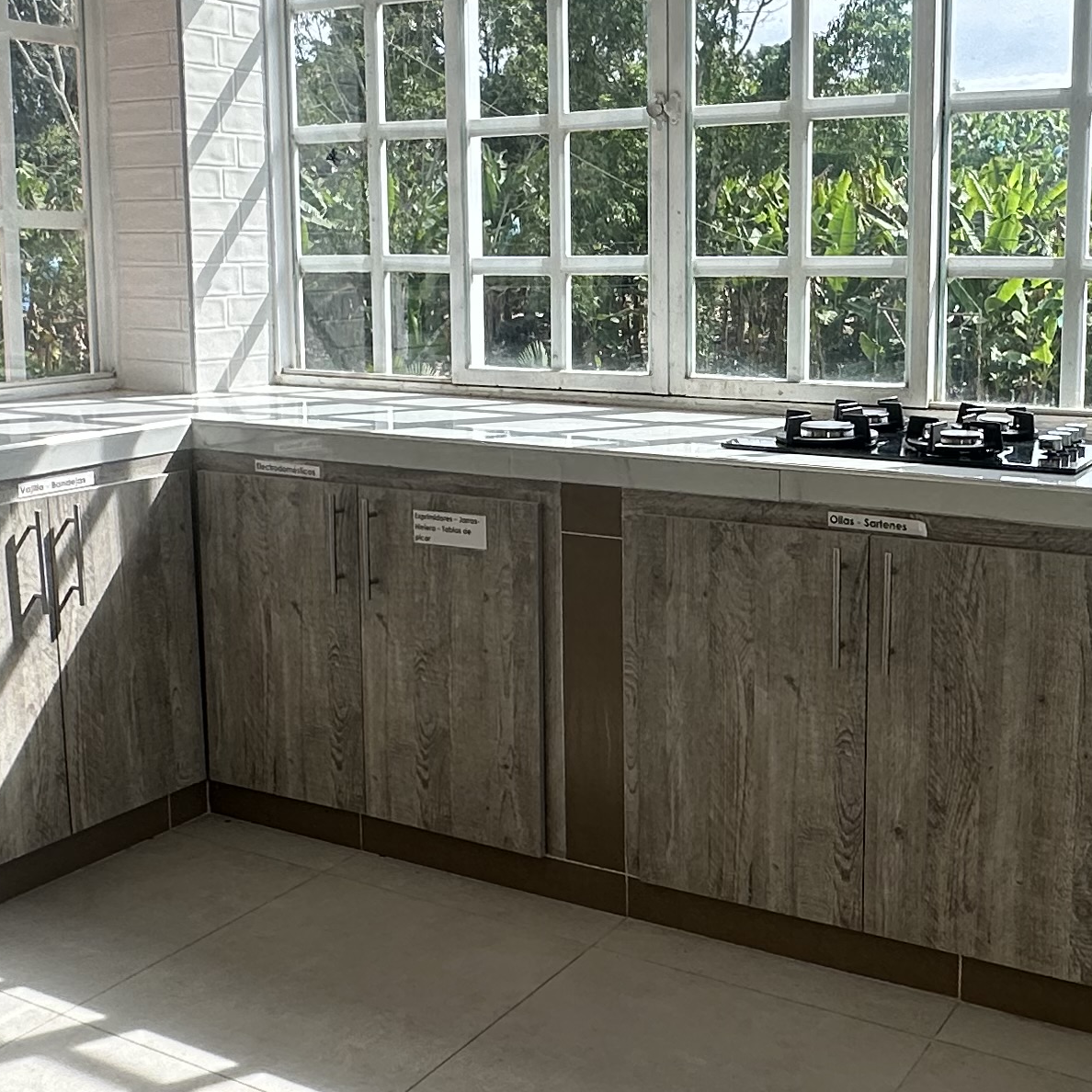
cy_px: 452
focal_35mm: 42
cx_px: 633
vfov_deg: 39.9
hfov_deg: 39.9
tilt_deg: -7.2
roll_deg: +0.3
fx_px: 1499
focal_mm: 2.22
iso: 40
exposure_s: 1/818
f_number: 2.2
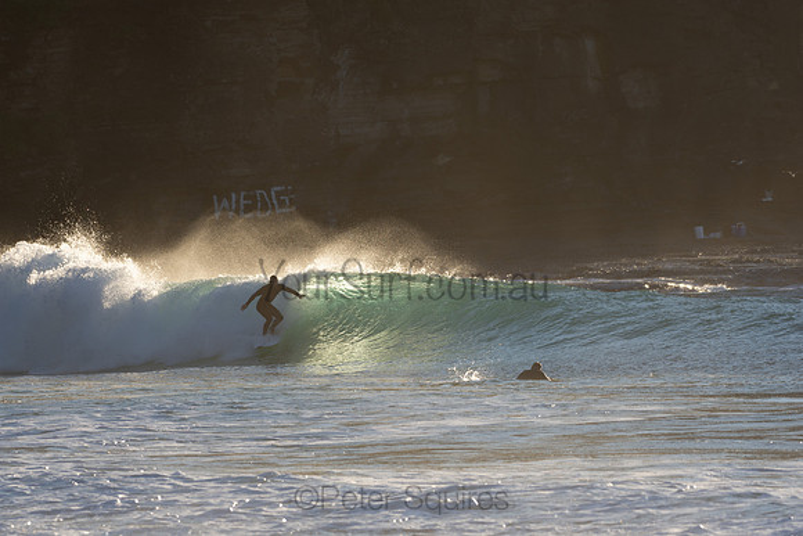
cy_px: 268
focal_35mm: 390
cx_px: 402
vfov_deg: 3.5
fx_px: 8701
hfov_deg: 5.3
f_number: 5.6
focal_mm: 260
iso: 100
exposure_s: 1/640
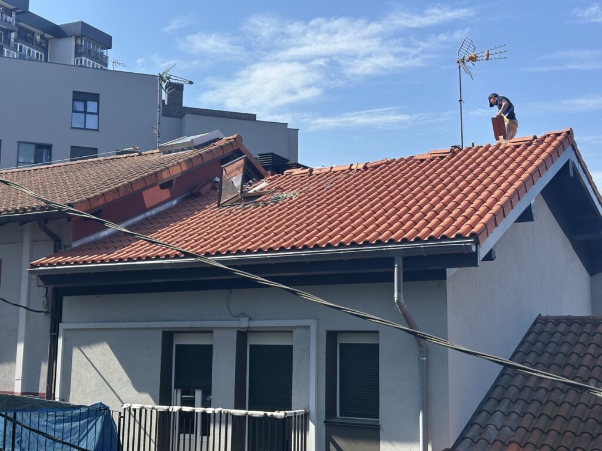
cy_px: 226
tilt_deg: +7.1
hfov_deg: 39.7
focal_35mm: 48
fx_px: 835
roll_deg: -0.6
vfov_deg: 30.3
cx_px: 301
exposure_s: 1/3058
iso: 64
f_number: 1.78
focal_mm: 6.86
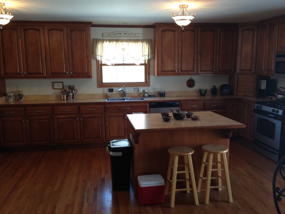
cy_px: 107
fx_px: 272
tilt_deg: -8.9
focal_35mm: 33
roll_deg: +1.0
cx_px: 142
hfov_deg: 55.4
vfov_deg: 42.9
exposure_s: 1/30
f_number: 2.4
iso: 50
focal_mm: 4.12
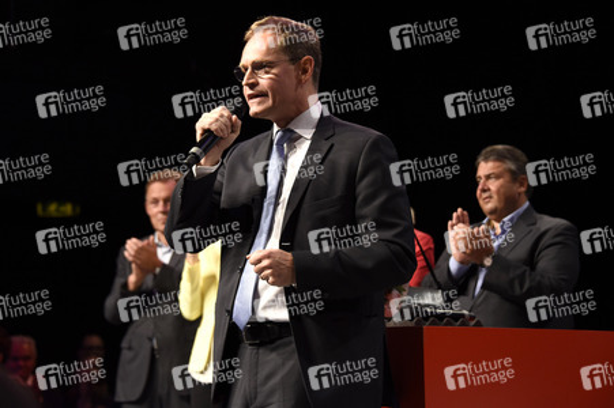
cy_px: 204
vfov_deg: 15.2
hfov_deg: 22.6
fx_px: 1534
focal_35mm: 90
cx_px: 307
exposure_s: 1/250
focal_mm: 90
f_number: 5.6
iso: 2000
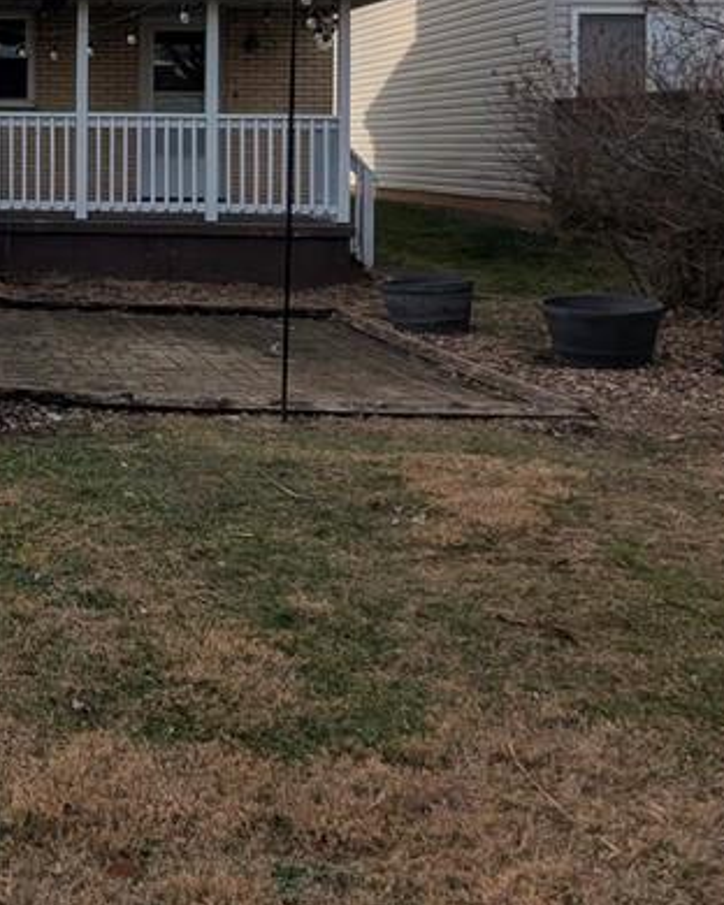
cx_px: -132
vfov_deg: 42.0
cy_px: 135
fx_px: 1098
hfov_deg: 31.1
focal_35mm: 41
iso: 29
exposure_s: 1/2268
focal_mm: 2.35
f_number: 2.2
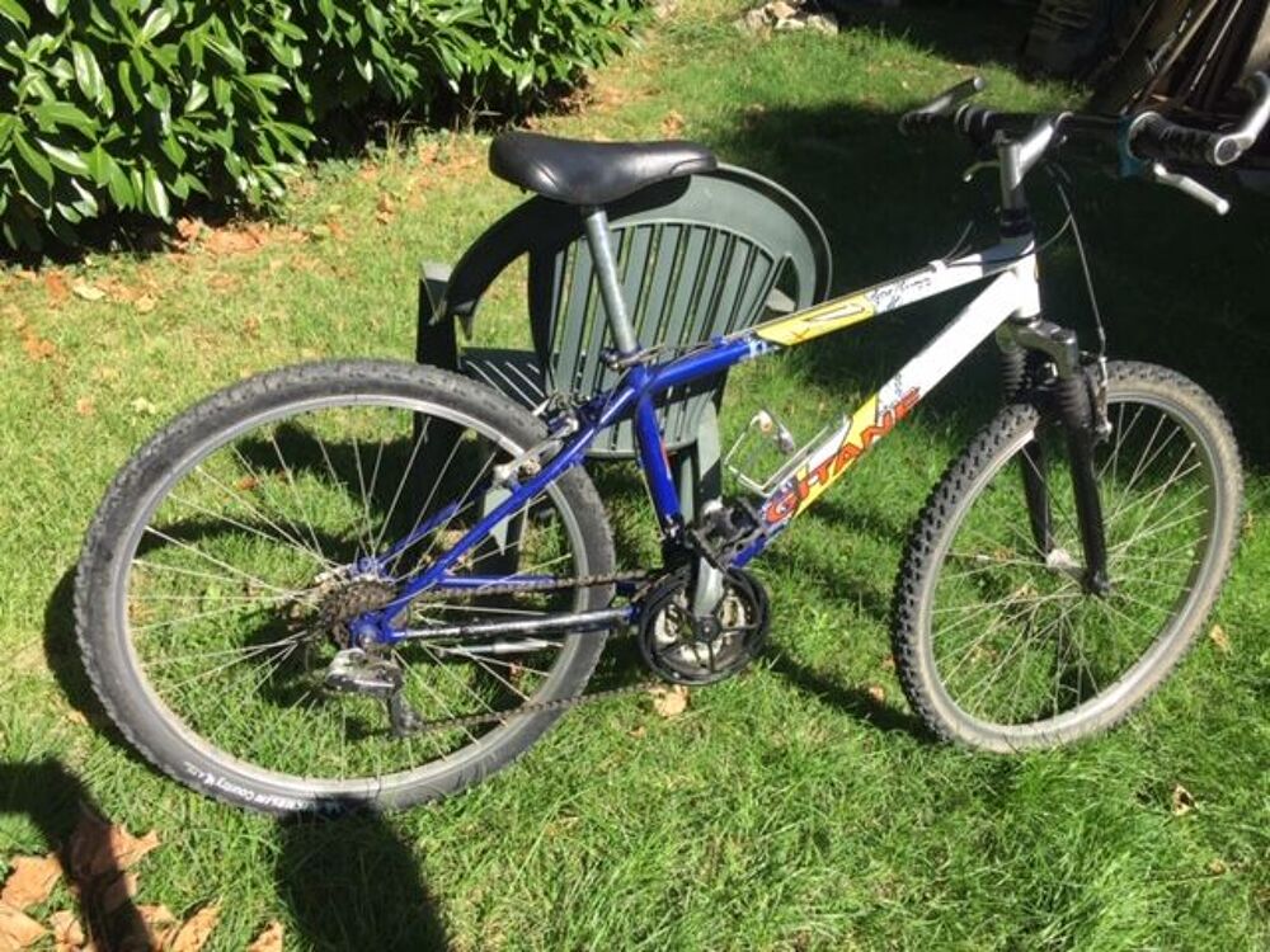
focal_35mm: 29
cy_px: 476
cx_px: 635
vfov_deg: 48.2
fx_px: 1064
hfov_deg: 61.7
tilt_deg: -32.2
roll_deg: -8.3
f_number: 2.2
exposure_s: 1/942
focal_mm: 4.15
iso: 32
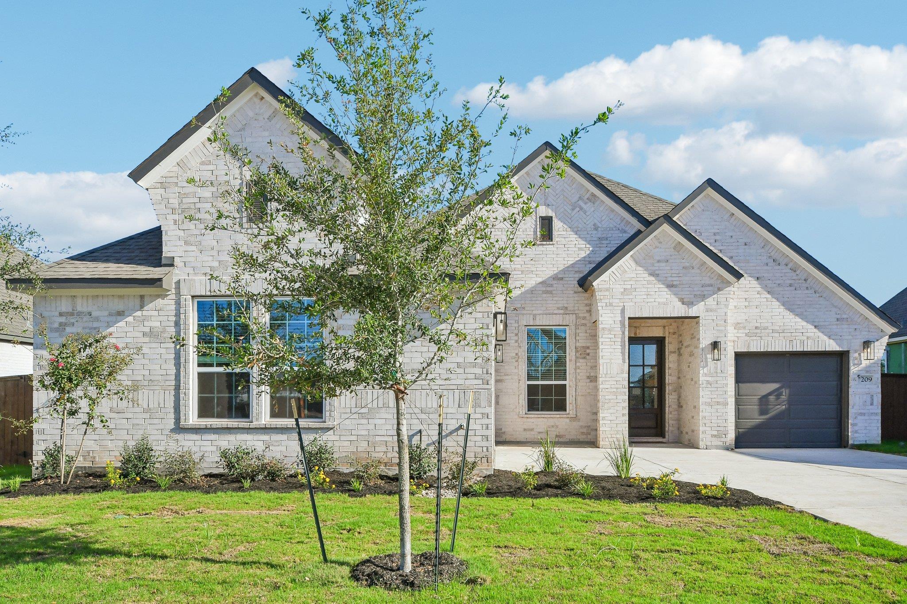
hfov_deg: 64.6
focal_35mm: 28
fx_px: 718
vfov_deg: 45.7
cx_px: 454
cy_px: 302
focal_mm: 19
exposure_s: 1/1600
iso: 400
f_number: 8
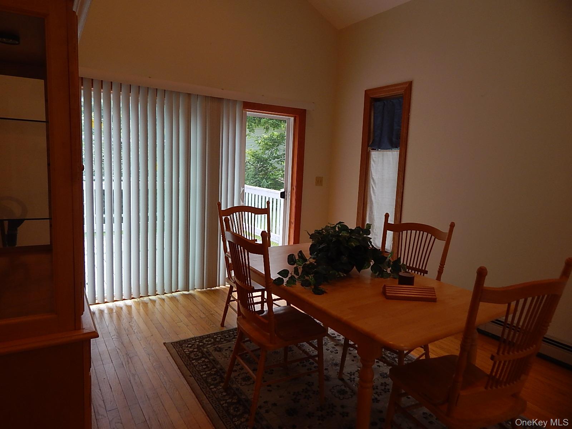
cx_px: 286
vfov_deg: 58.9
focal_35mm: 23
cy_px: 214
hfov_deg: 73.9
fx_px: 380
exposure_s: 1/100
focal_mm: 4
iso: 125
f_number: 3
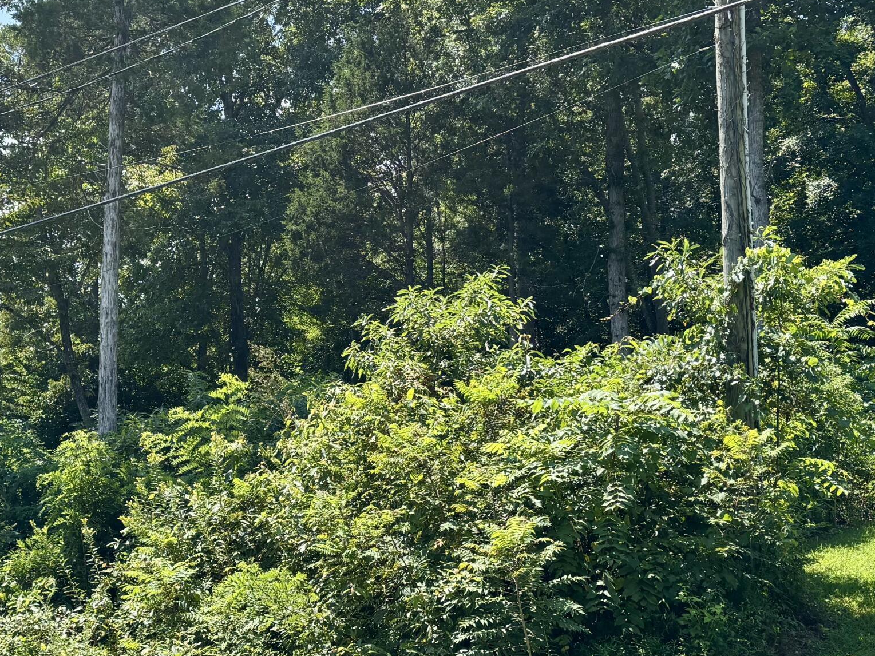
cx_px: 268
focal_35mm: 51
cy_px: 399
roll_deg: -1.6
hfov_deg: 37.0
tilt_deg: +5.6
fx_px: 1289
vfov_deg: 28.5
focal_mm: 5.96
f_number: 1.6
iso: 50
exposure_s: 1/1178
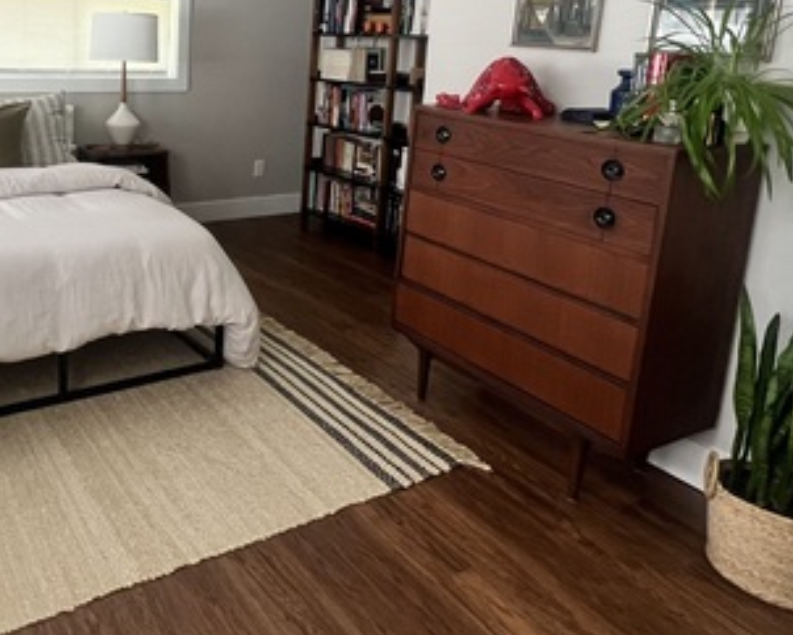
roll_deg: -1.9
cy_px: 129
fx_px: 658
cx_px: 156
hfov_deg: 57.4
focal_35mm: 28
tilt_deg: -6.5
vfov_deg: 48.7
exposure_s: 1/99
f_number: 1.8
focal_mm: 1.57
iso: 250
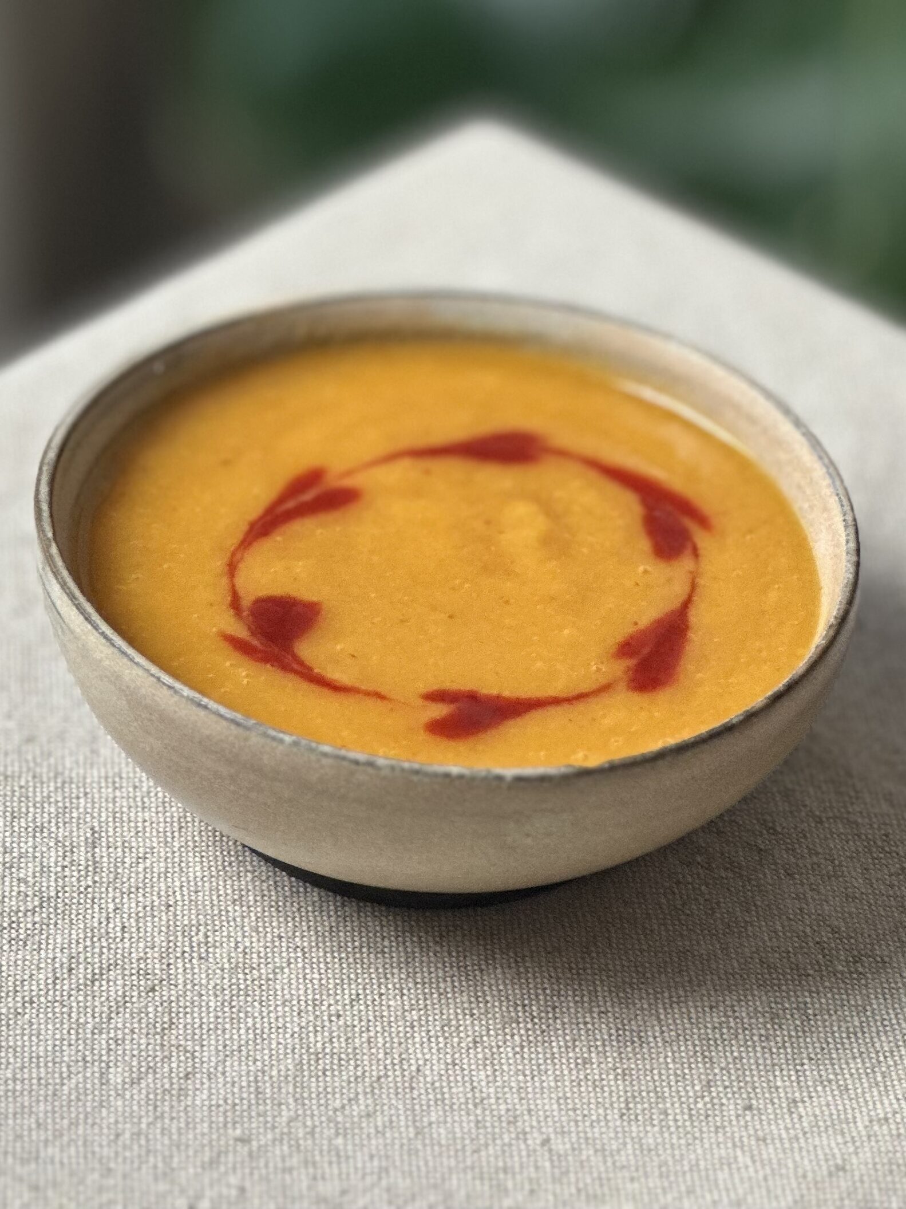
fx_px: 2687
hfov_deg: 19.1
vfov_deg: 25.3
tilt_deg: -28.0
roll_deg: -1.5
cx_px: 453
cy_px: 604
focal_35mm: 77
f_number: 2.8
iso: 125
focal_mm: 9
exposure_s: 1/33
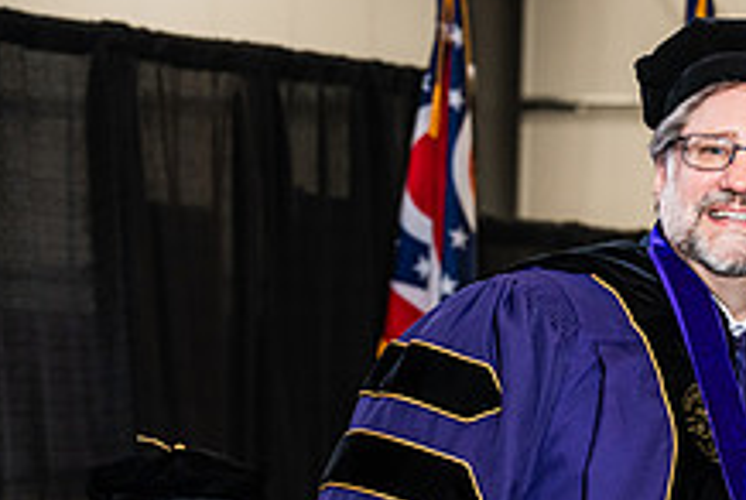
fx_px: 3859
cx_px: 695
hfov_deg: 11.0
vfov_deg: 7.4
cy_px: 430
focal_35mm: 186
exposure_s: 1/200
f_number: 4.5
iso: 1250
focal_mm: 70
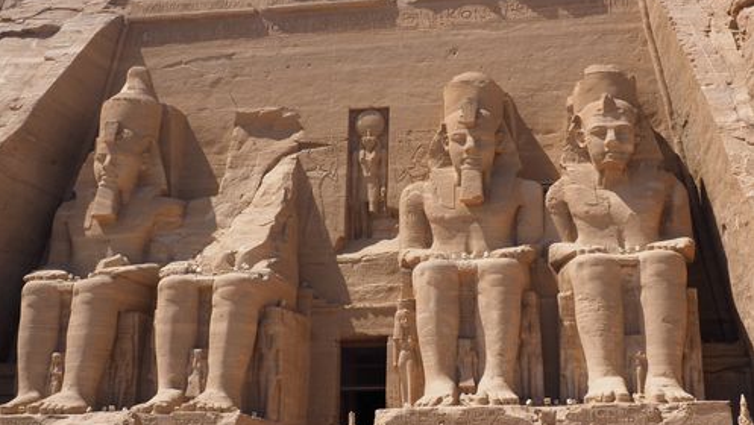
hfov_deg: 36.6
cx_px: 376
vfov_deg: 21.1
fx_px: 1140
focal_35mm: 57
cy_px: 219
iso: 200
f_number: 10
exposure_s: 1/250
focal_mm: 26
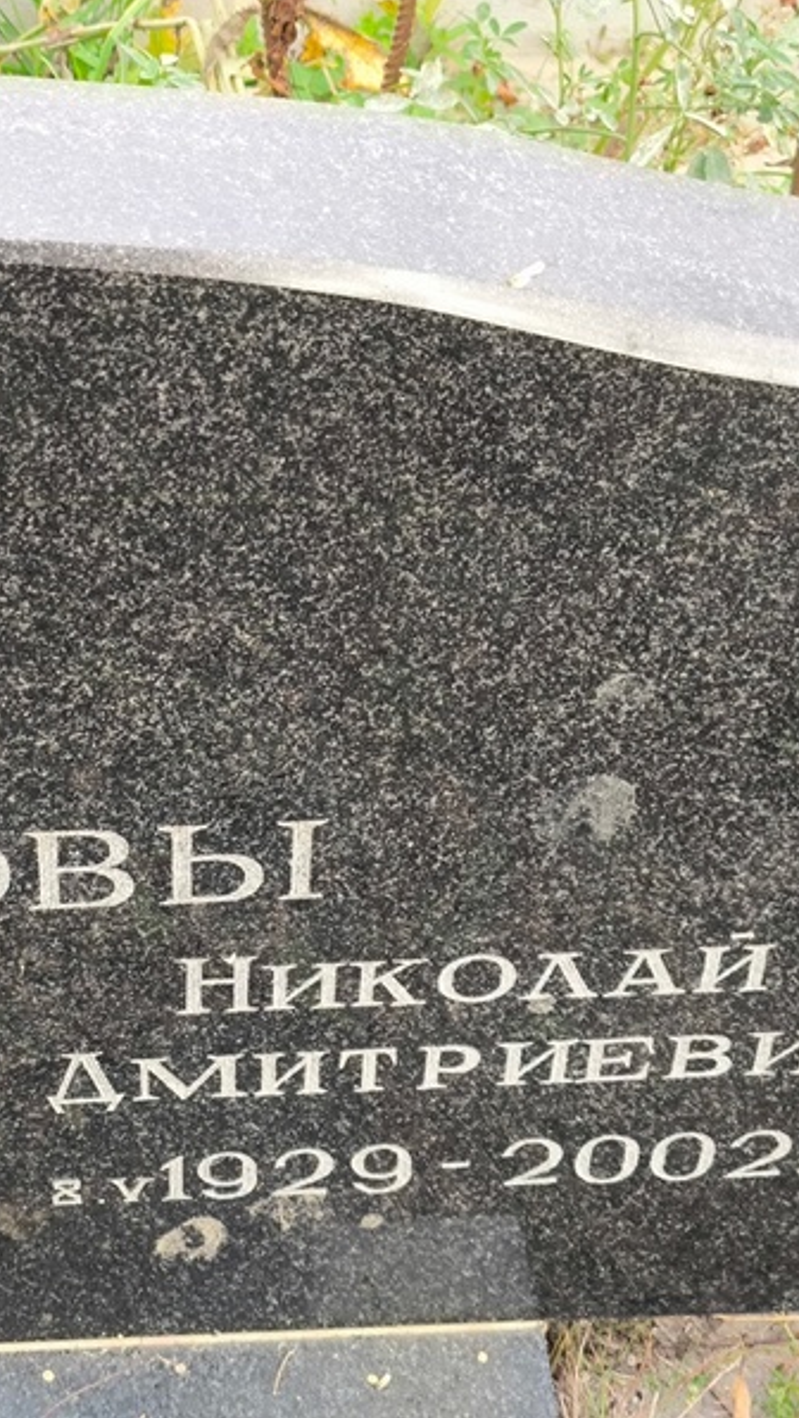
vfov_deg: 29.0
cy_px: 707
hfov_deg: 16.4
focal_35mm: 73
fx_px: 2745
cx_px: 120
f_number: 1.7
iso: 100
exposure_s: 1/60
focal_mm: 4.71
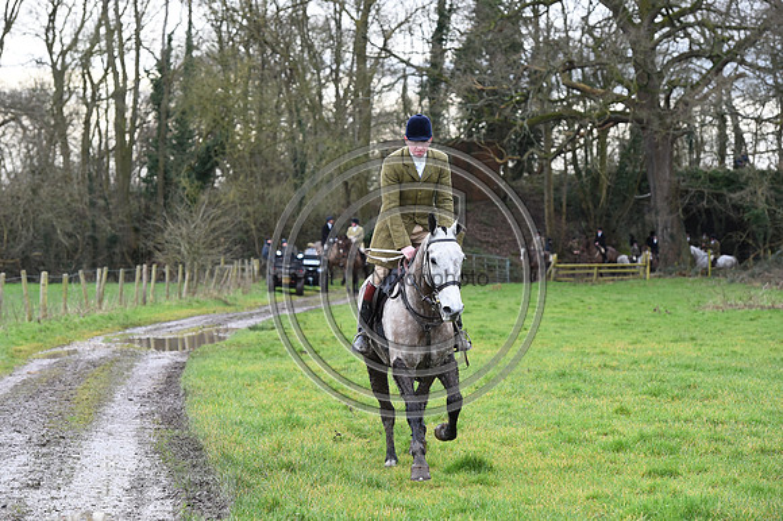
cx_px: 392
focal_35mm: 120
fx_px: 2608
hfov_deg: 17.1
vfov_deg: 11.4
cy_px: 260
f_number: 5.6
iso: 2200
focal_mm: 120
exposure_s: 1/1250
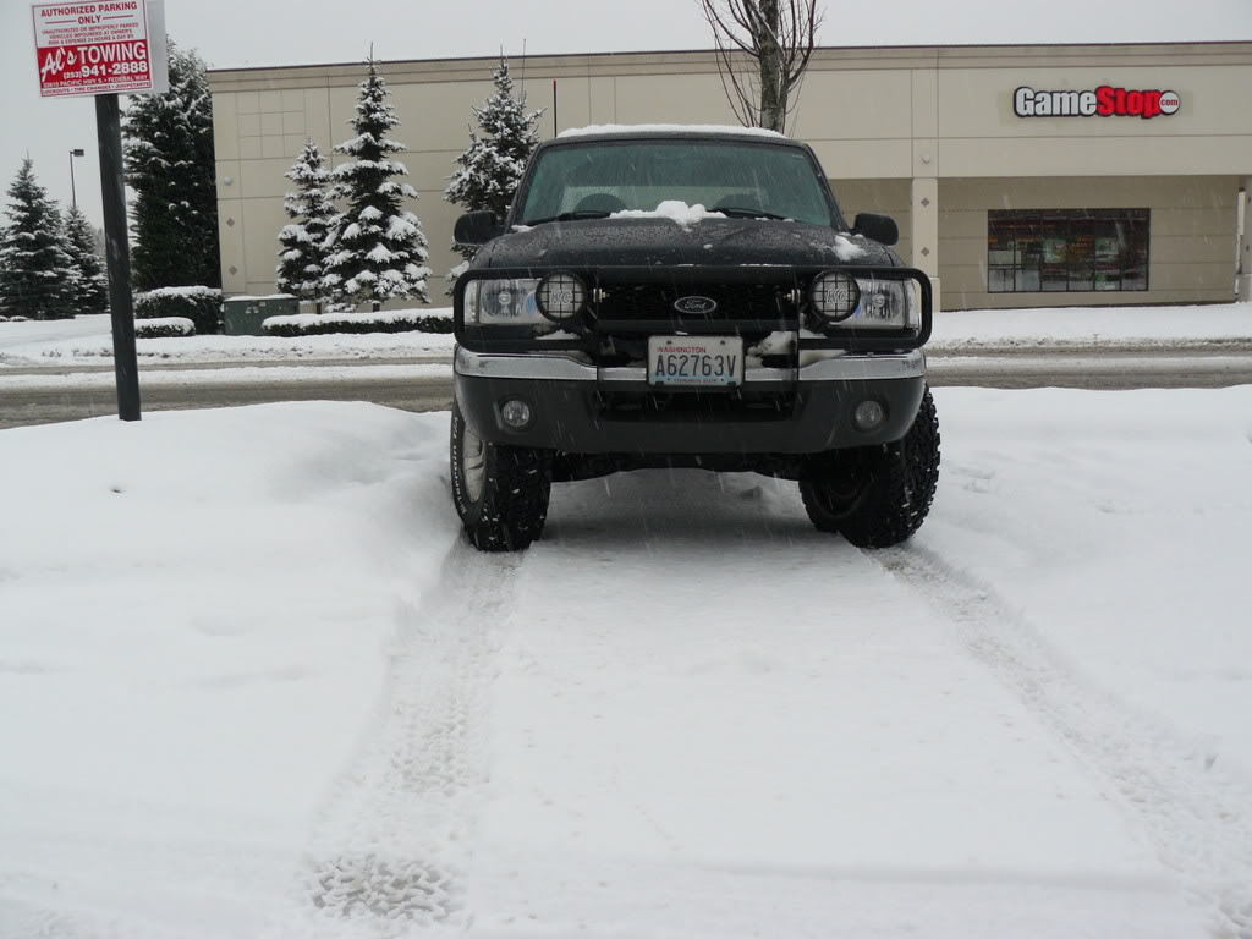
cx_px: 626
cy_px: 470
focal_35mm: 36
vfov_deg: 39.7
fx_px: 1302
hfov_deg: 51.4
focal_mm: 6
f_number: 3.6
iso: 100
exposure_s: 1/100
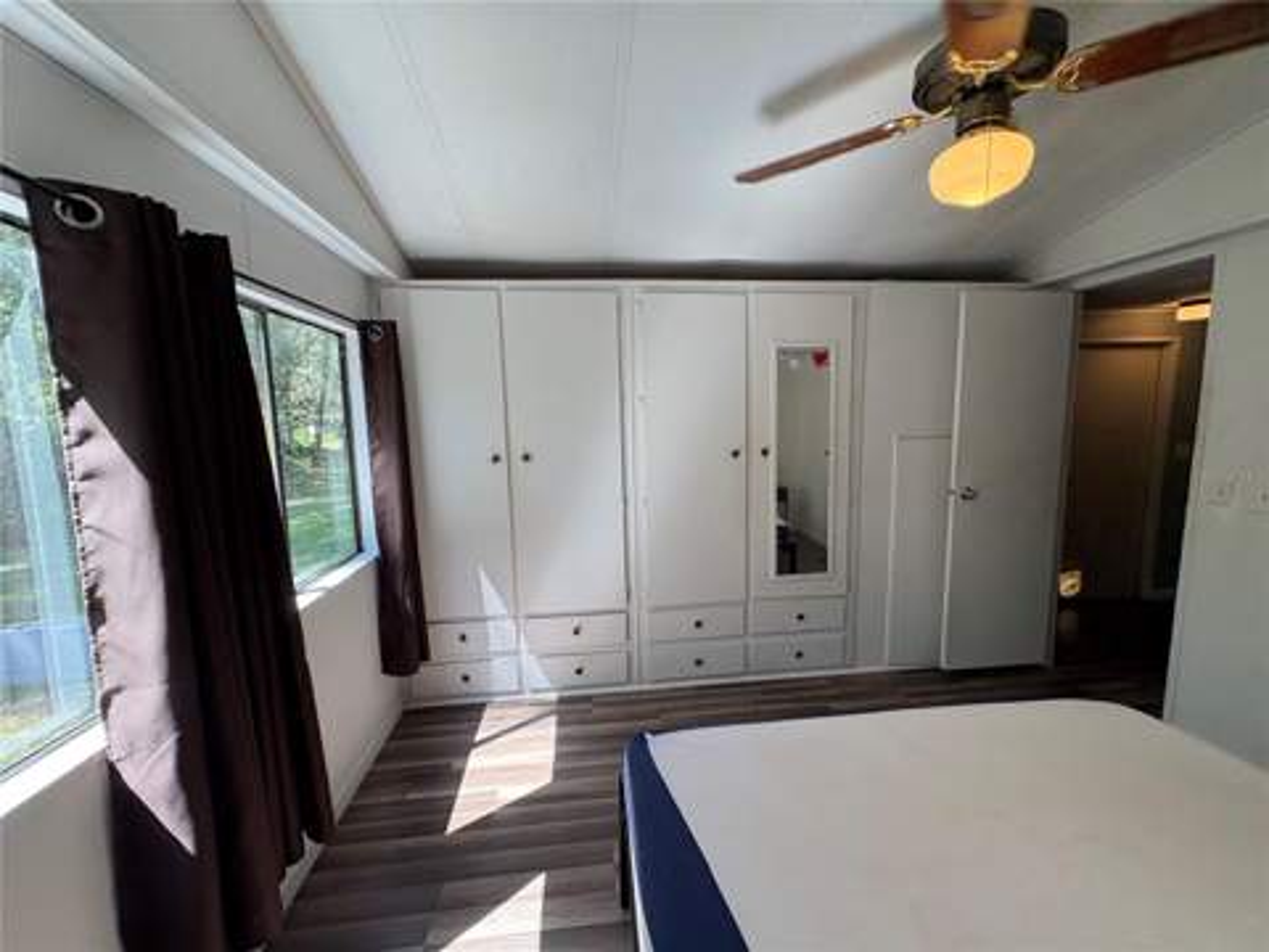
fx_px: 513
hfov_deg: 102.1
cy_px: 476
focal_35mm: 14
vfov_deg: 85.7
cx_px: 634
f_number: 2.2
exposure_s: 1/120
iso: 64
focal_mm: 2.22
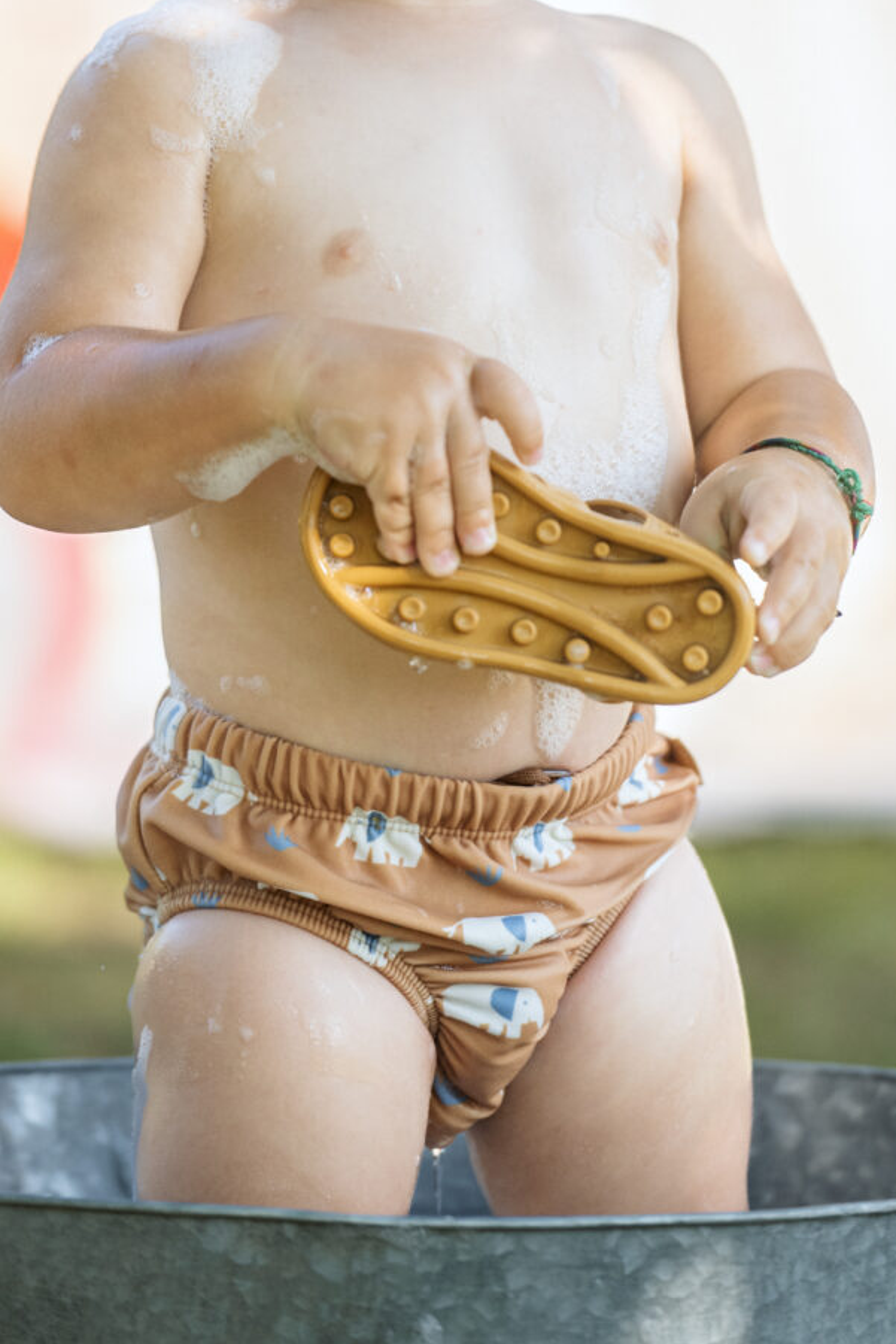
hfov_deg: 4.1
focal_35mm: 333
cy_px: 352
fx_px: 12426
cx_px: 447
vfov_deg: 6.2
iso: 500
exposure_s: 1/1600
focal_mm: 200
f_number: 2.8
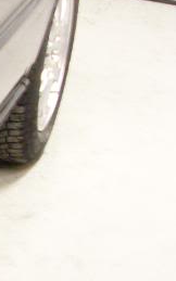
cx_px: -287
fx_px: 1220
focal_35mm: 159
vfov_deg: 13.1
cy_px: 177
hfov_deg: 7.5
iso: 200
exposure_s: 1/10
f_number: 3
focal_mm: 6.3
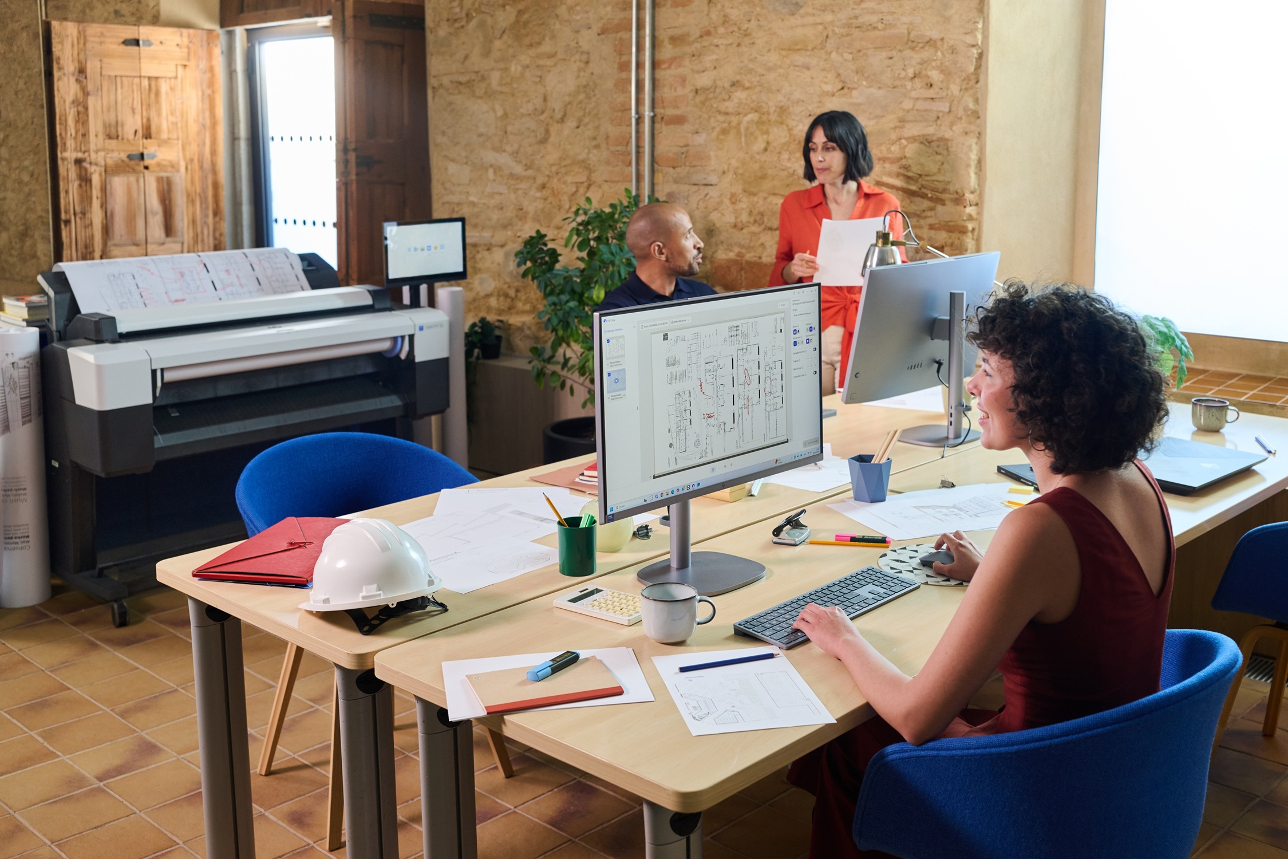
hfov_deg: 53.1
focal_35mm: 36
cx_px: 644
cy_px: 430
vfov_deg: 36.9
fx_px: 1288
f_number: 4
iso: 800
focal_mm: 36
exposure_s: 1/125
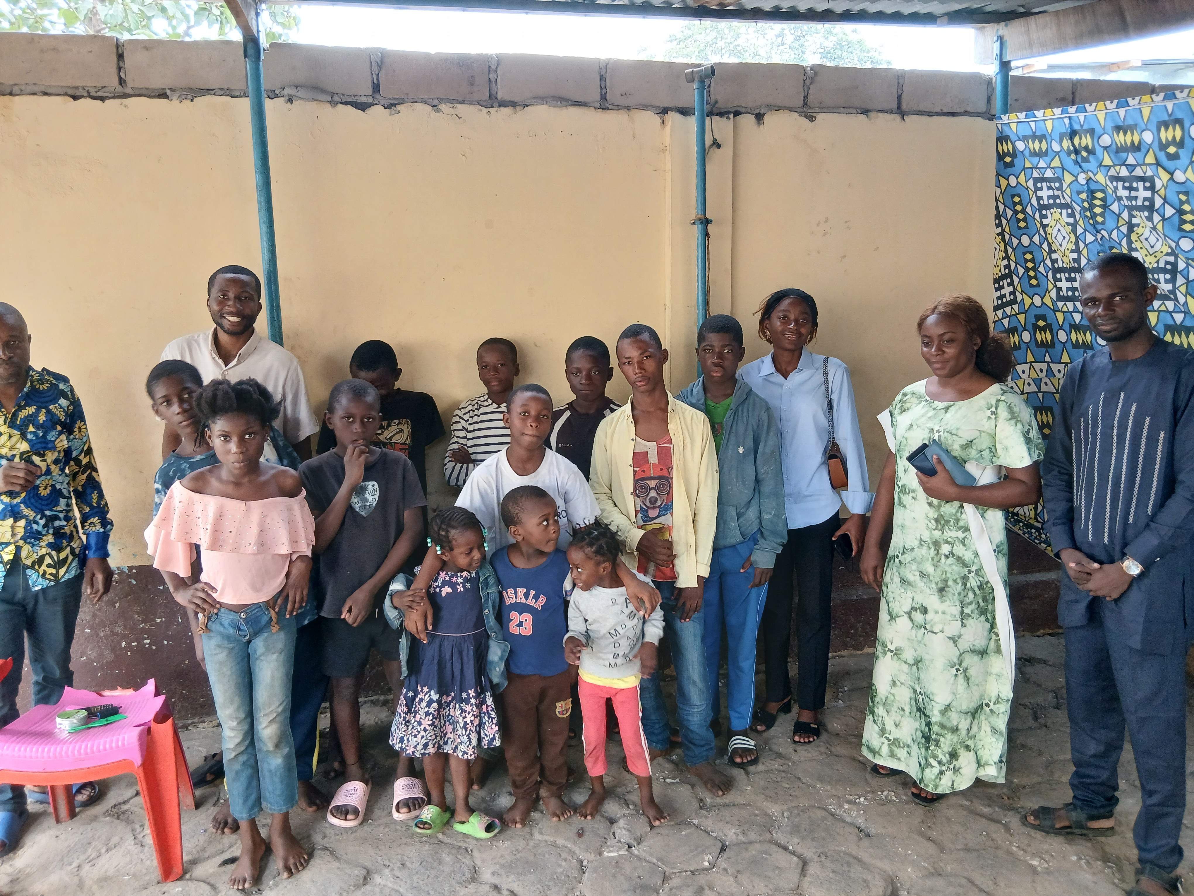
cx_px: 597
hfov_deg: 67.3
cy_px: 448
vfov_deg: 53.1
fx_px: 897
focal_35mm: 26
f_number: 1.8
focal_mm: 3.98
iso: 200
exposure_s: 1/50
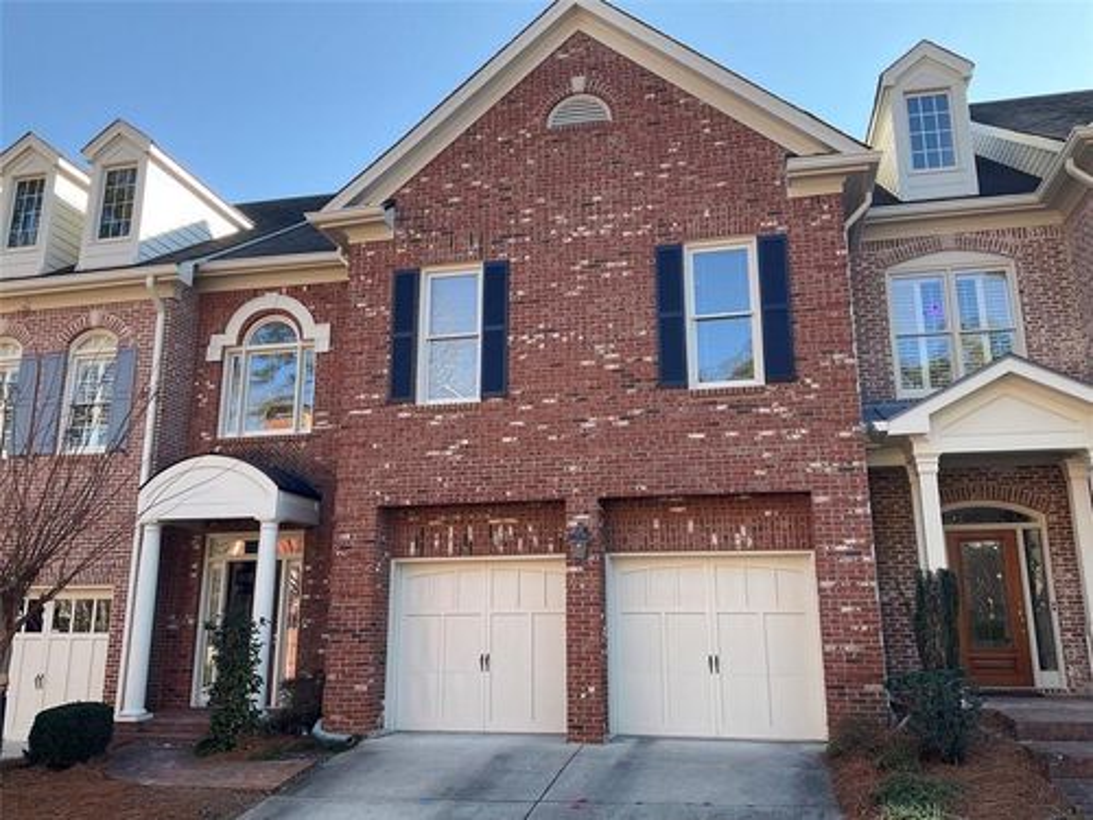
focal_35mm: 29
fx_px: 916
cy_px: 410
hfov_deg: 61.7
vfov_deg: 48.2
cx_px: 546
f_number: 1.8
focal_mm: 3
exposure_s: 1/300
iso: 25
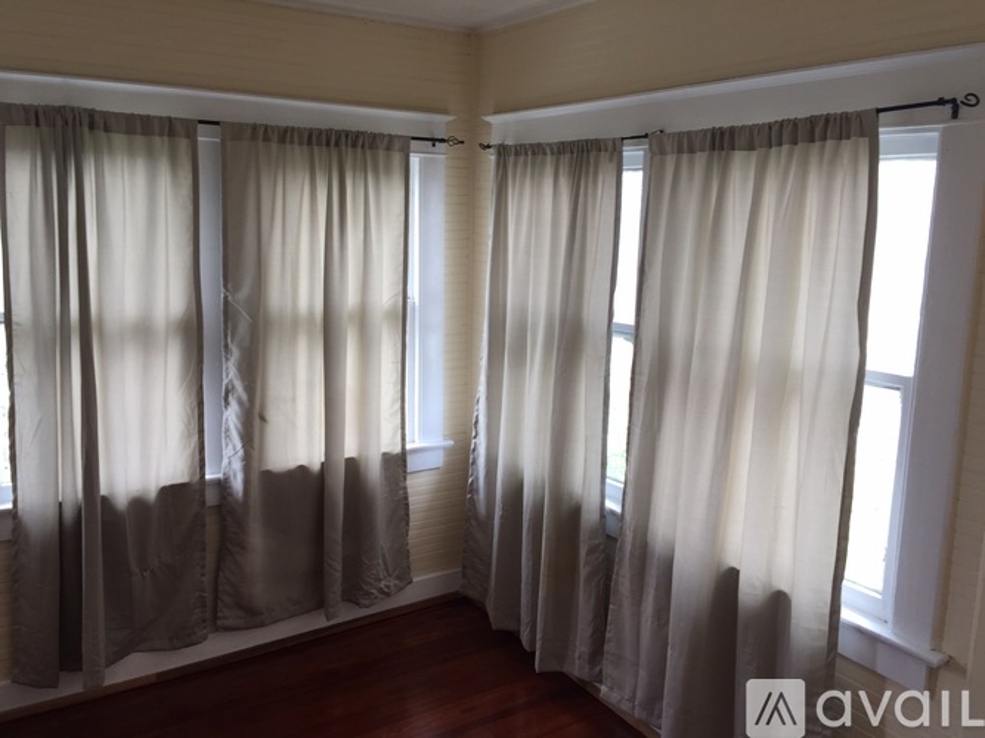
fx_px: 825
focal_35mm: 29
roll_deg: -2.3
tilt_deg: -8.2
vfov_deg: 48.2
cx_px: 492
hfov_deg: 61.7
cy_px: 369
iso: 32
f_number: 2.2
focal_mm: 4.15
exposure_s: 1/60
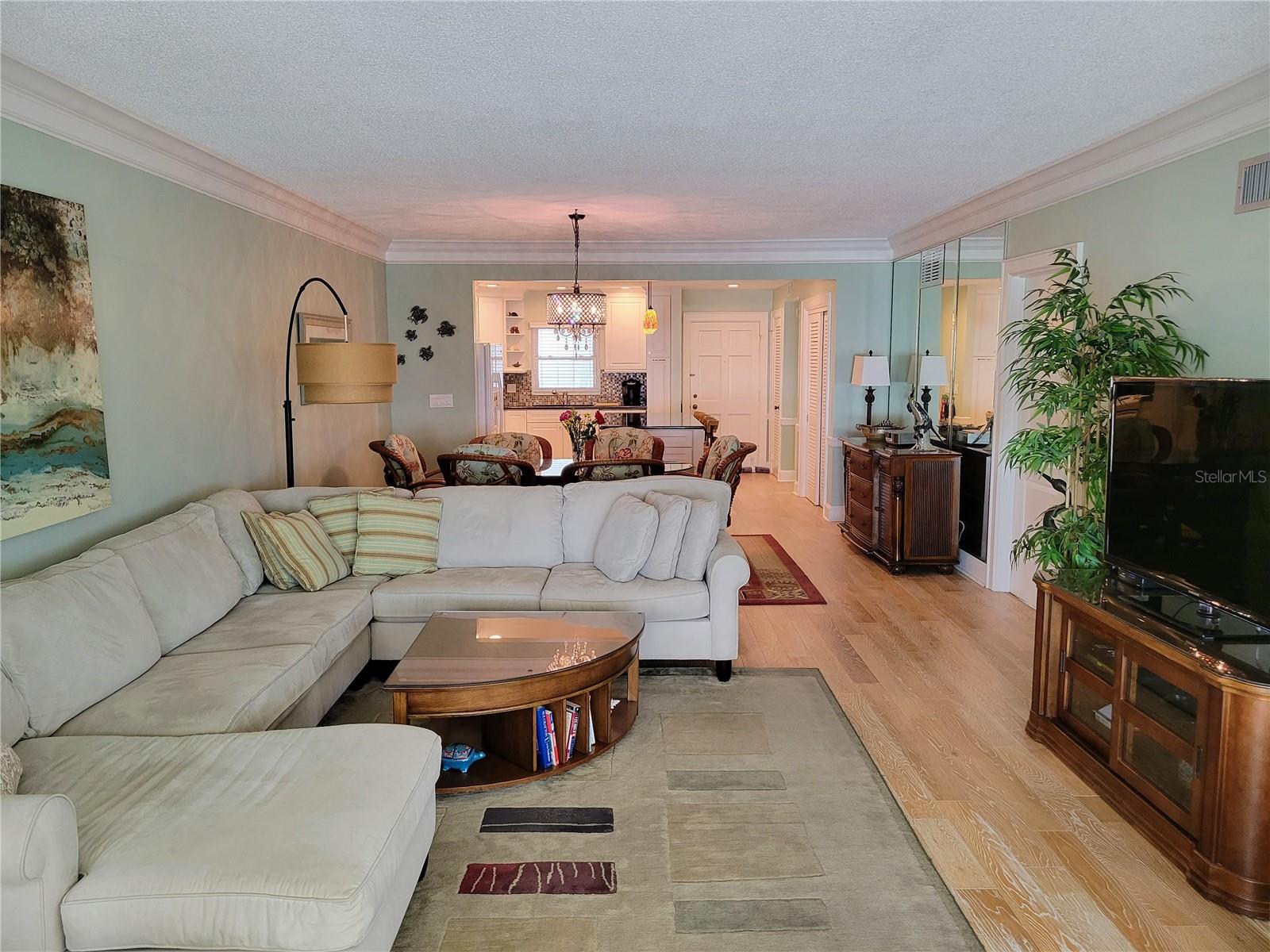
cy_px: 476
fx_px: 954
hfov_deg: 67.3
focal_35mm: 26
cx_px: 635
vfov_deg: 53.1
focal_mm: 5.4
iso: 250
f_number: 1.8
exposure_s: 1/120
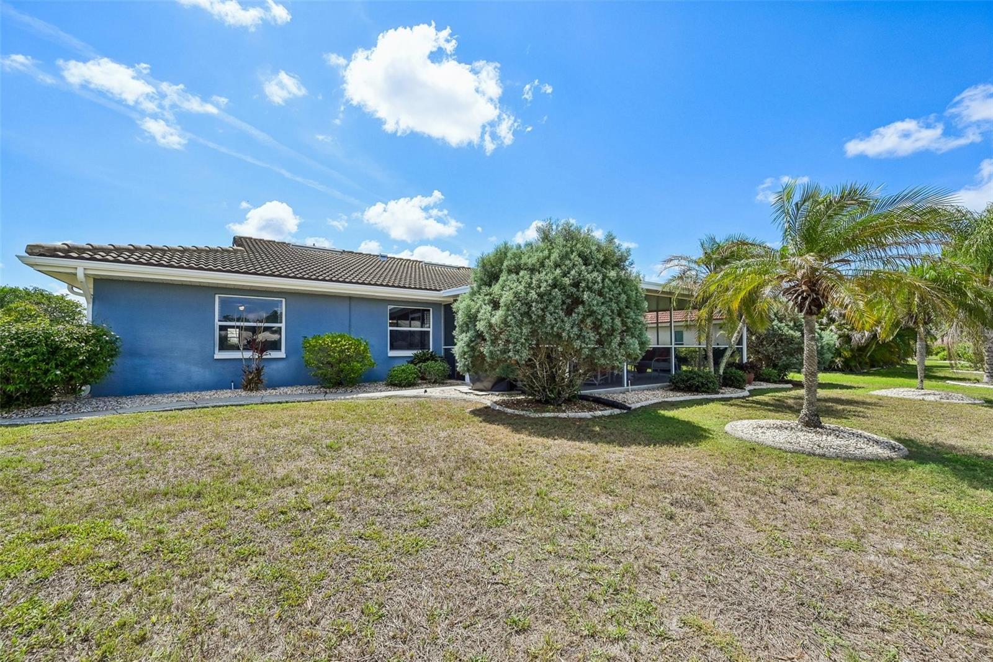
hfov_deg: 104.3
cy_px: 331
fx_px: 386
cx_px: 496
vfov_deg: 81.2
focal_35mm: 14
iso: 400
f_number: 8
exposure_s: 1/1000
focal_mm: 14
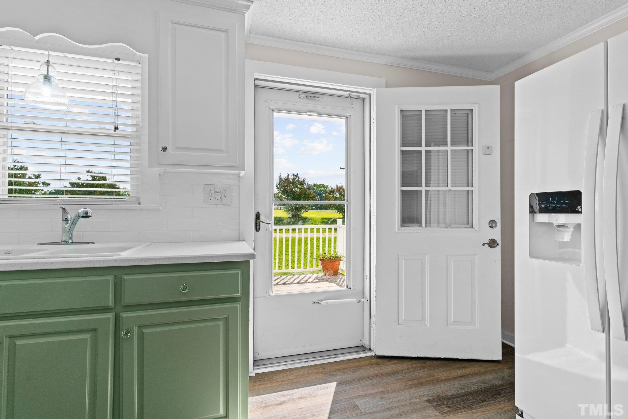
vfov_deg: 70.5
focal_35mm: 17
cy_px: 210
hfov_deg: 93.3
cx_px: 314
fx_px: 297
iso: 250
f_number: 8
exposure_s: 1/30
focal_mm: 17
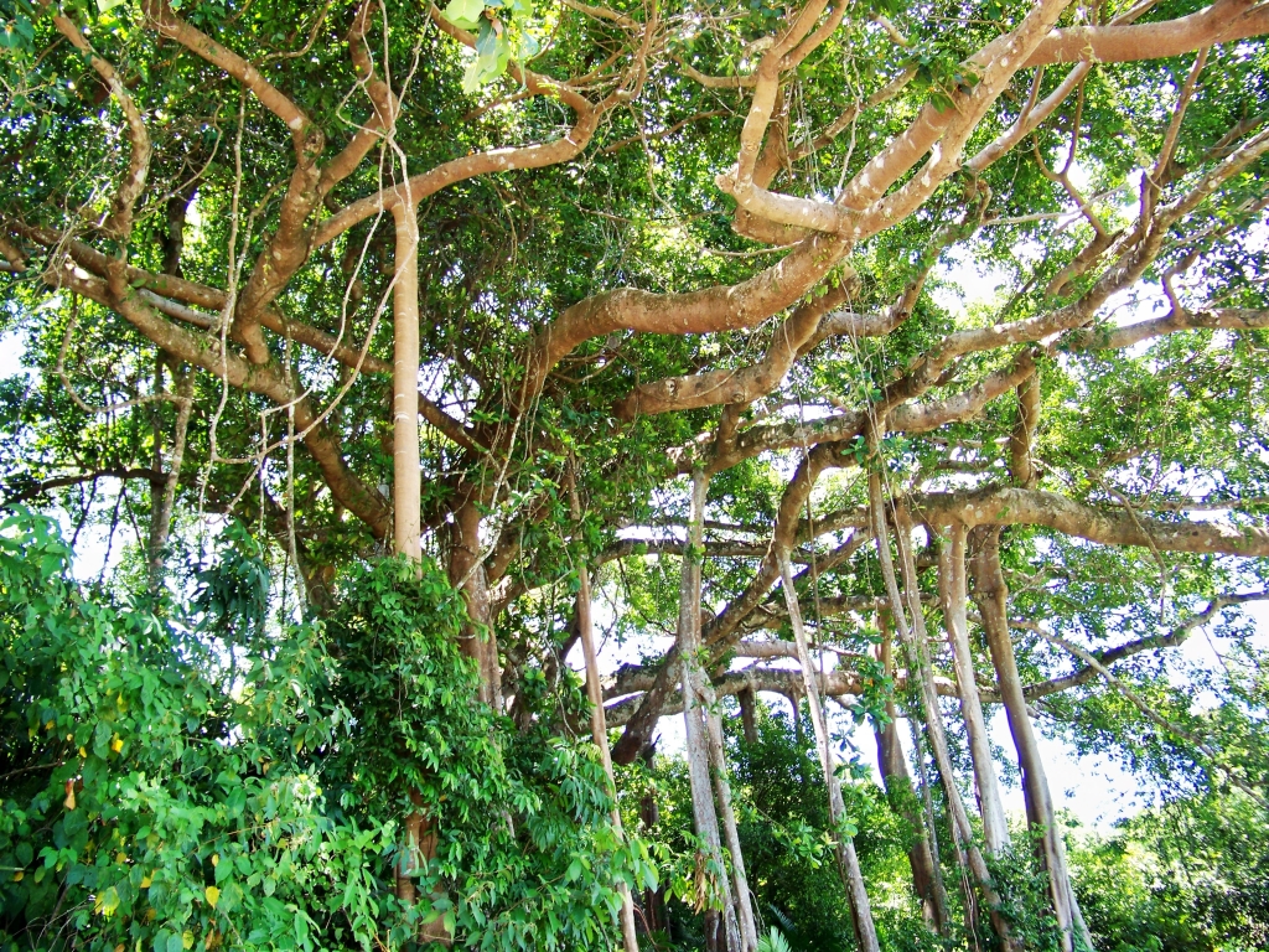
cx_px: 634
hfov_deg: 55.4
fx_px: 1210
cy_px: 476
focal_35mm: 33
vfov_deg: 42.9
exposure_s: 1/40
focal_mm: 5.85
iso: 64
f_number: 2.8
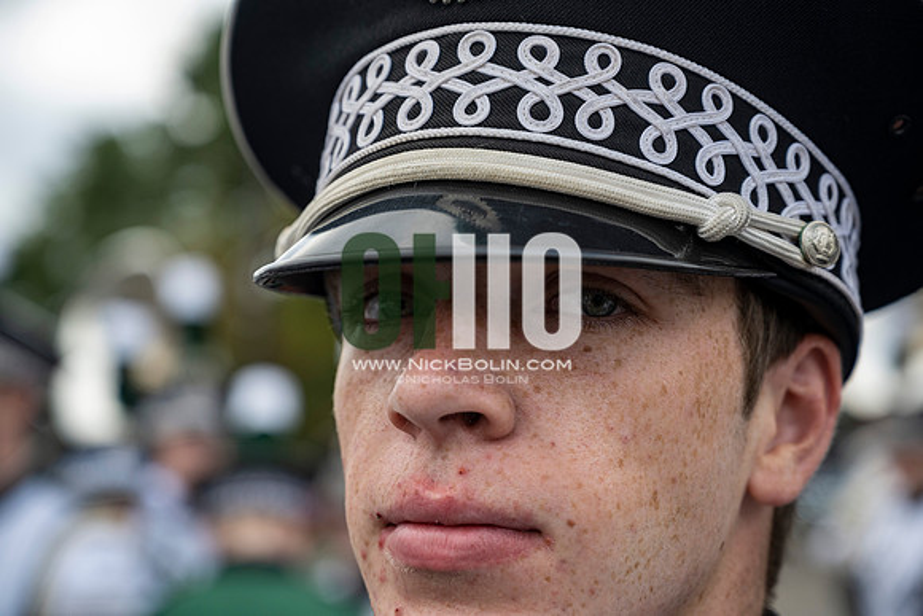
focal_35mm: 70
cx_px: 462
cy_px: 308
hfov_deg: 28.8
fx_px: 1795
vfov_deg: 19.5
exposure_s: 1/800
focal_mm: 70
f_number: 4
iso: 400
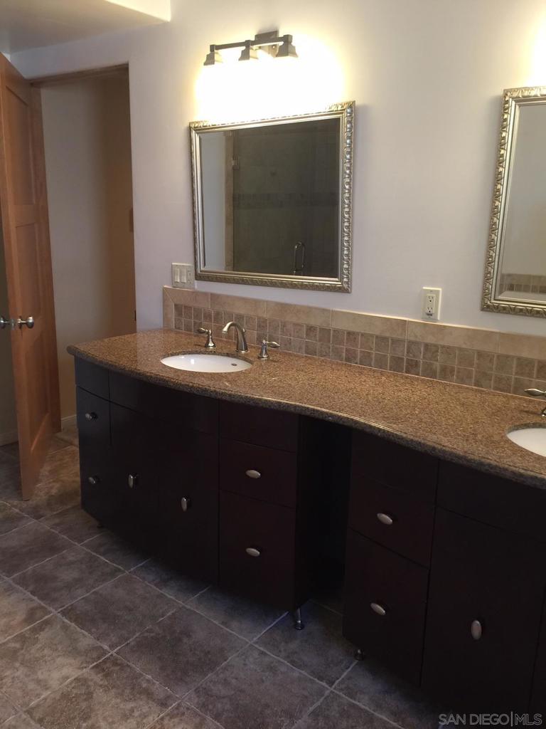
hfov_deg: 48.2
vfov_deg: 61.7
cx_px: 273
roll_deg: -0.7
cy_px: 364
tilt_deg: -12.1
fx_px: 610
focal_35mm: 29
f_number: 2.2
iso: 40
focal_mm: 4.15
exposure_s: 1/15
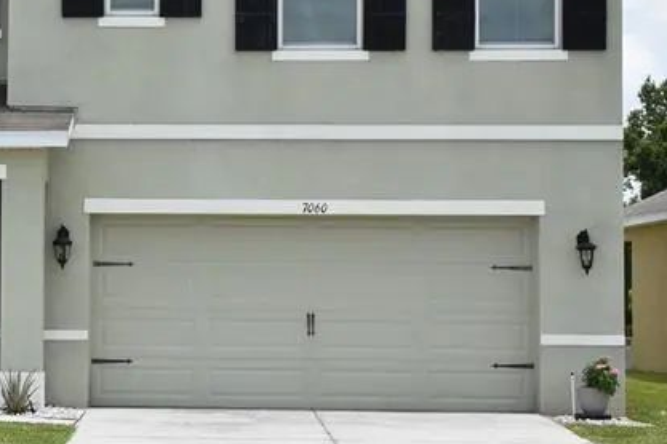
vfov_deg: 12.0
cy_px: 172
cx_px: 91
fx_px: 2116
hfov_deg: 17.7
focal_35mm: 114
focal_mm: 31
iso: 400
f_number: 11
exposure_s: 1/500
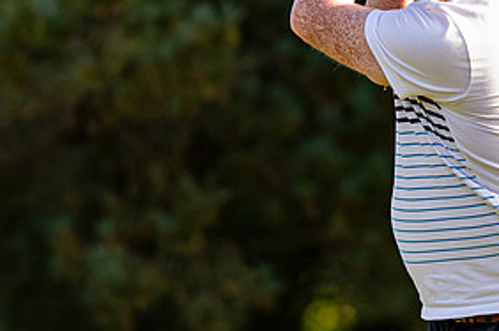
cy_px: 151
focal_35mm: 1322
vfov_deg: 1.0
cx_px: 450
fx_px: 18293
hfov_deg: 1.6
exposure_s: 1/1000
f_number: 2.8
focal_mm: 300
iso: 360
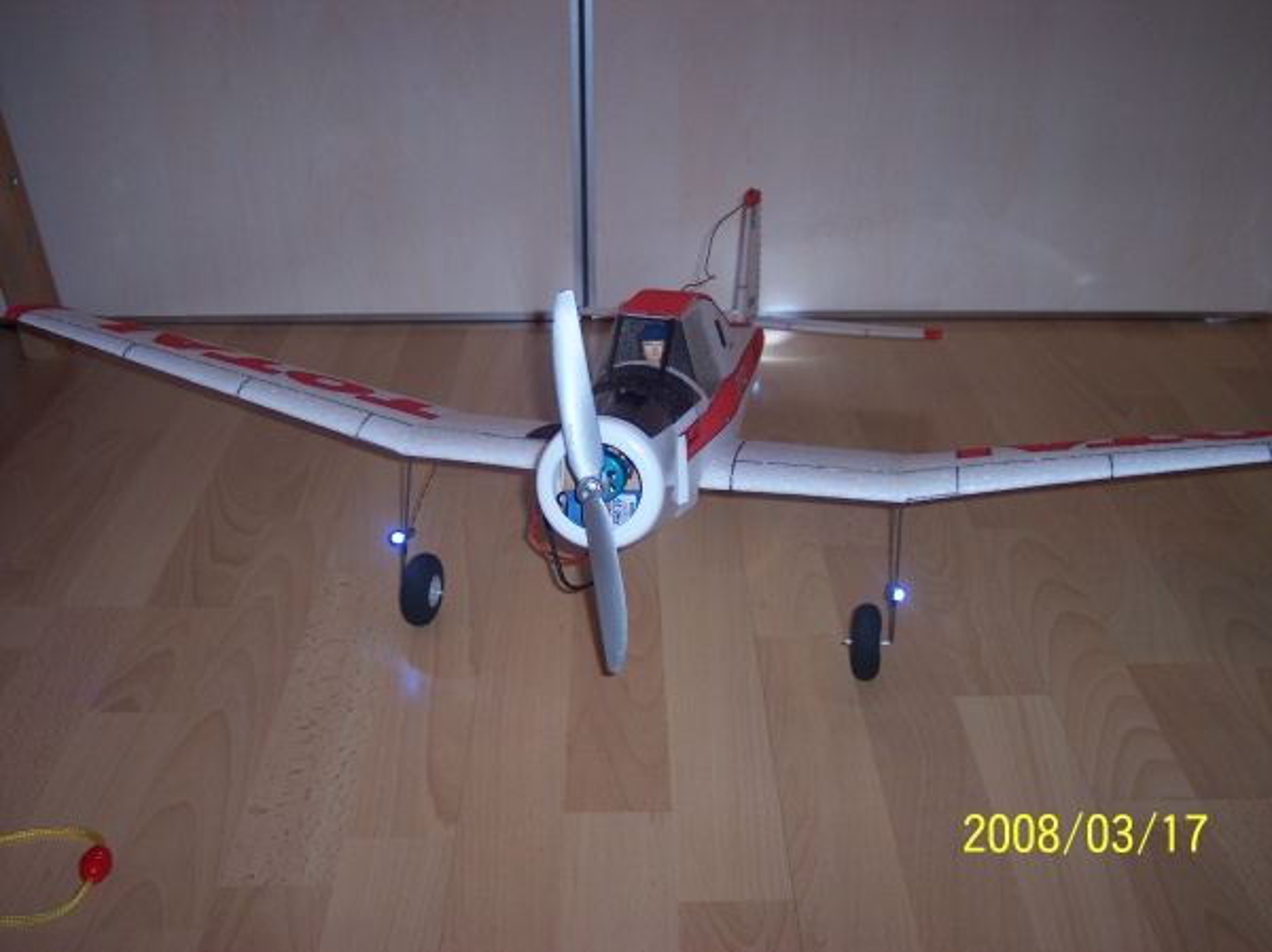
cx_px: 636
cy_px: 476
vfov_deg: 37.7
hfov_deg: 49.0
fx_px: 1395
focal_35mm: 38
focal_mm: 8
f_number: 2.8
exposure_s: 1/30
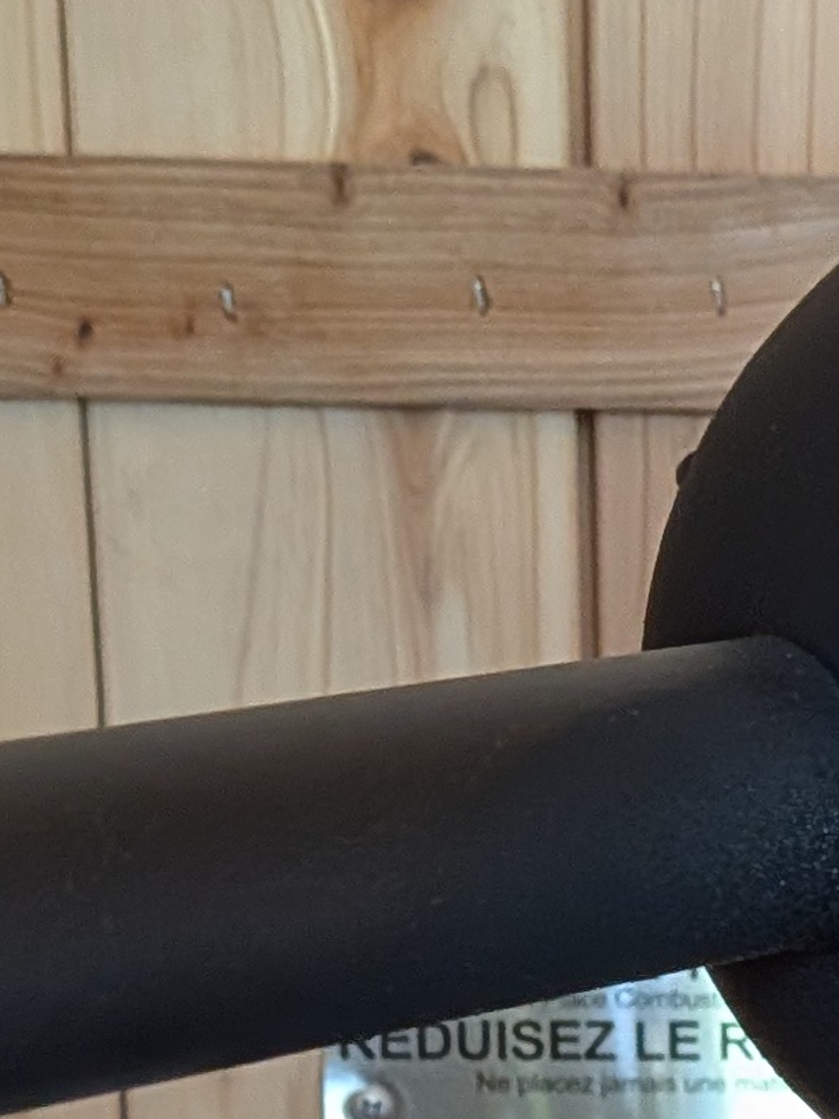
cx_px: 1051
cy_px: 1636
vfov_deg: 15.4
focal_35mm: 119
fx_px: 3847
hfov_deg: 12.1
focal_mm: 4.53
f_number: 1.7
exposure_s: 1/143
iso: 617
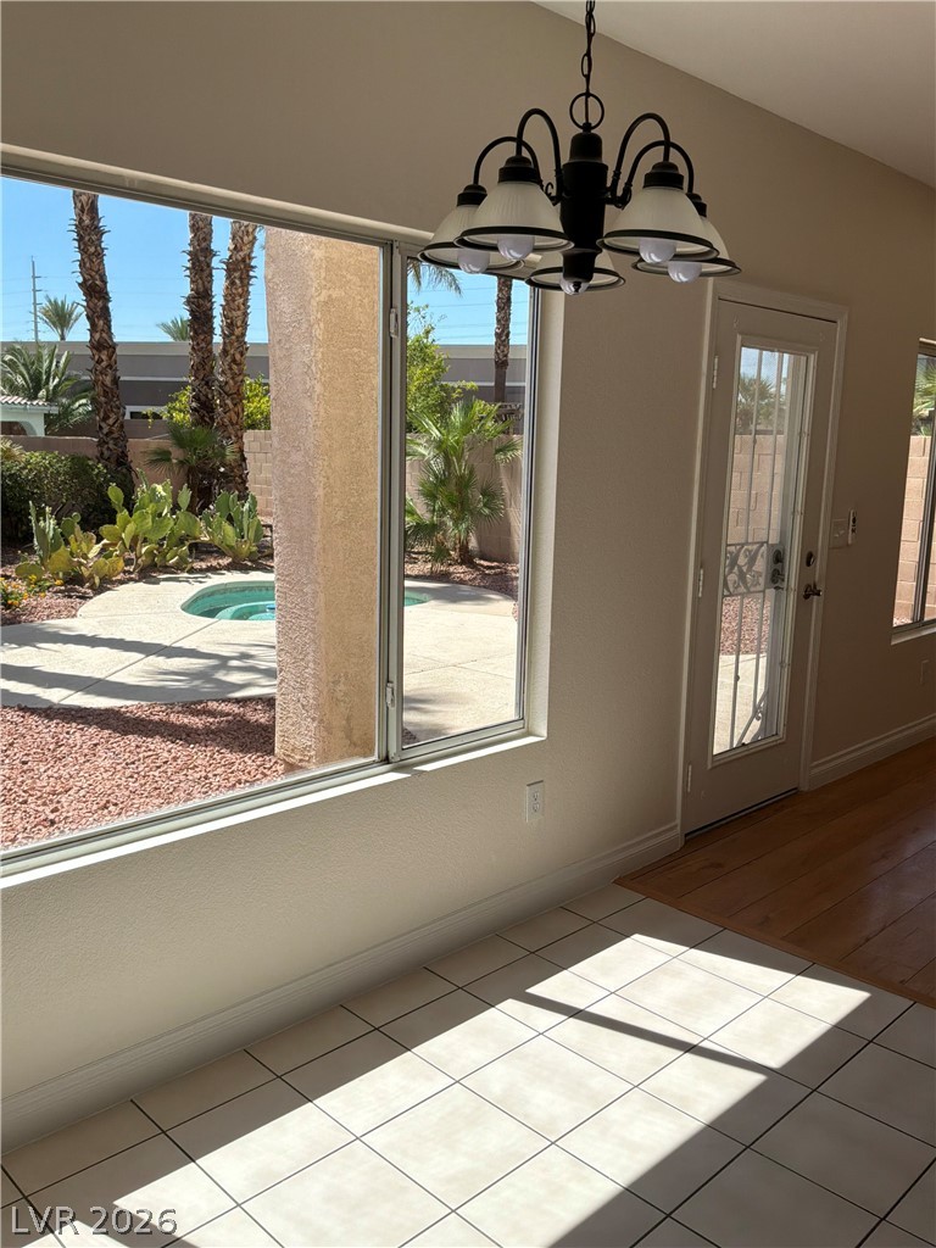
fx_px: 1009
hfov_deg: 49.7
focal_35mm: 28
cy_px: 624
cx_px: 468
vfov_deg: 63.4
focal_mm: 3
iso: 25
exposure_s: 1/1377
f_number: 1.8
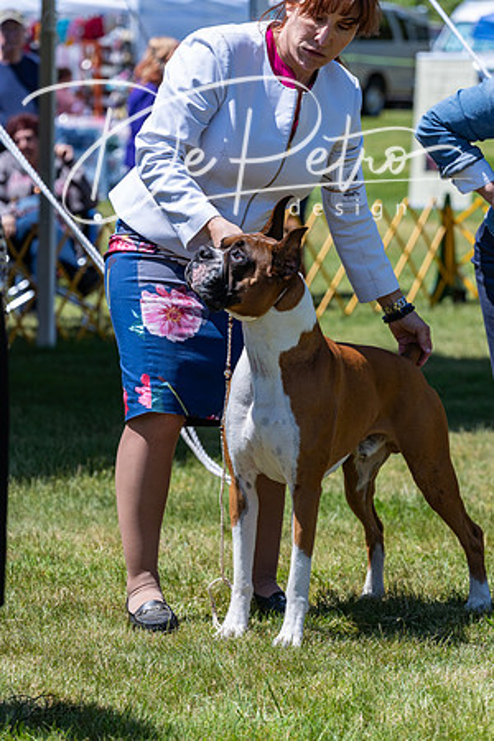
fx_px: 3128
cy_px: 370
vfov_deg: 13.5
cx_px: 247
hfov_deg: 9.0
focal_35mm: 152
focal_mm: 152
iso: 500
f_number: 6.3
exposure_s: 1/1600
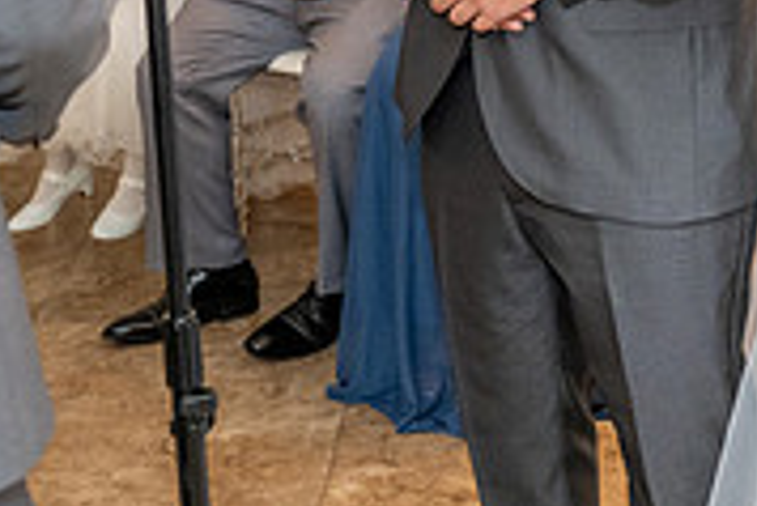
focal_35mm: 103
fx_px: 2168
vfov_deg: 12.7
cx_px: 824
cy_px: -235
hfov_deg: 19.0
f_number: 3.5
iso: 1250
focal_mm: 29
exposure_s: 1/200
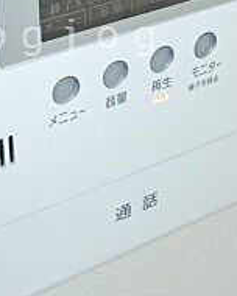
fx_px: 693
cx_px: 56
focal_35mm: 79
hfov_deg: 19.3
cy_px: 37
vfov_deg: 23.6
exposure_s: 1/40
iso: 125
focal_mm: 4.3
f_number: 2.8
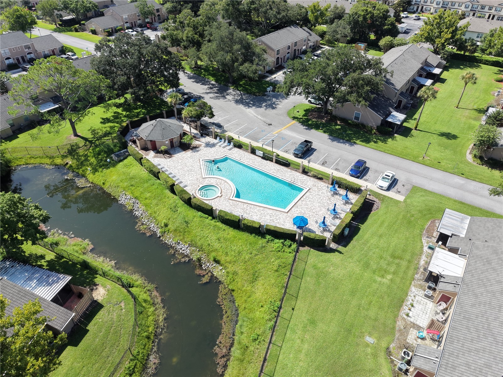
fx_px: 349
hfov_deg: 71.6
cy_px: 188
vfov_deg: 56.8
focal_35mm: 24
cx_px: 252
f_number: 1.8
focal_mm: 8.67
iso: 300
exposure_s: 1/3200
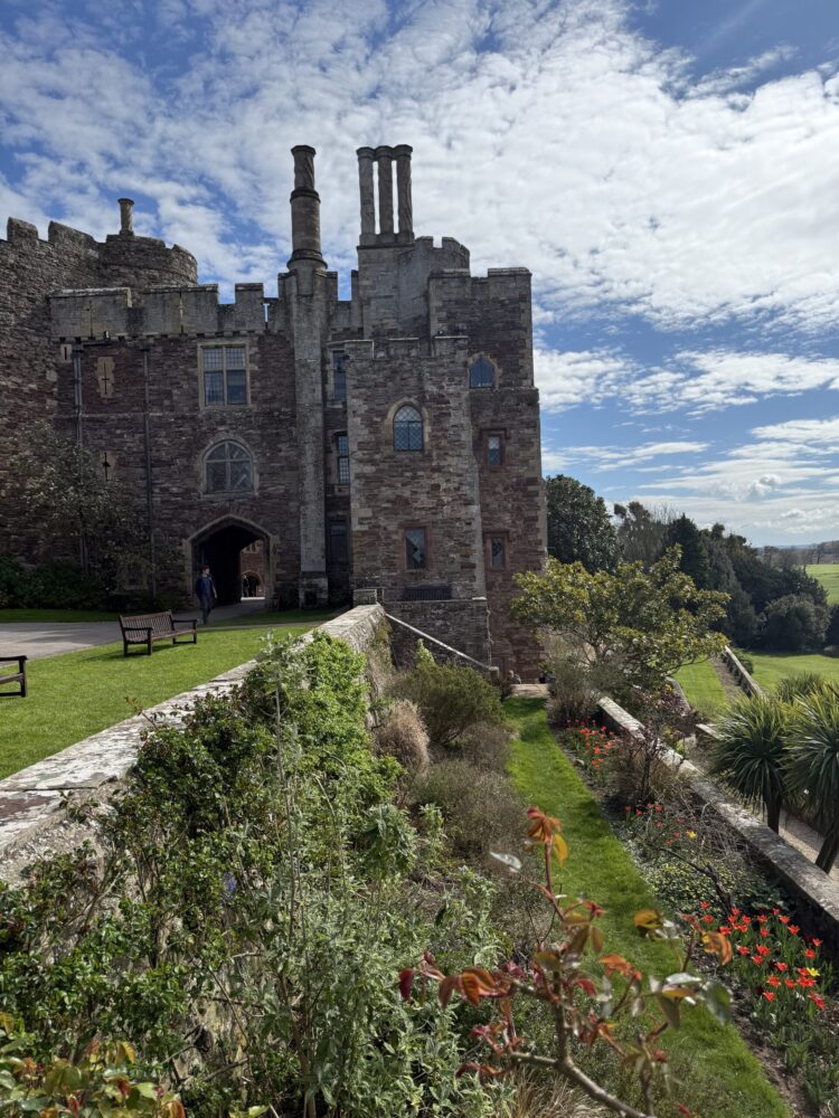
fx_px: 776
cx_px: 420
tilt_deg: +0.2
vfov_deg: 71.6
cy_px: 559
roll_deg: +2.0
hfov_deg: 56.8
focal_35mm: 24
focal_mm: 6.76
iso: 100
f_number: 1.78
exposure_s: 1/8130
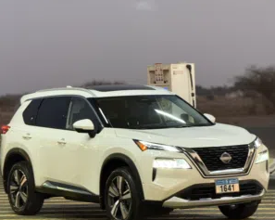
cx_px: 138
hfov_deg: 12.2
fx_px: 1285
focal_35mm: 158
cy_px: 85
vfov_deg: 9.8
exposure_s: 1/33
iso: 500
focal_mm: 15.66
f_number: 2.8
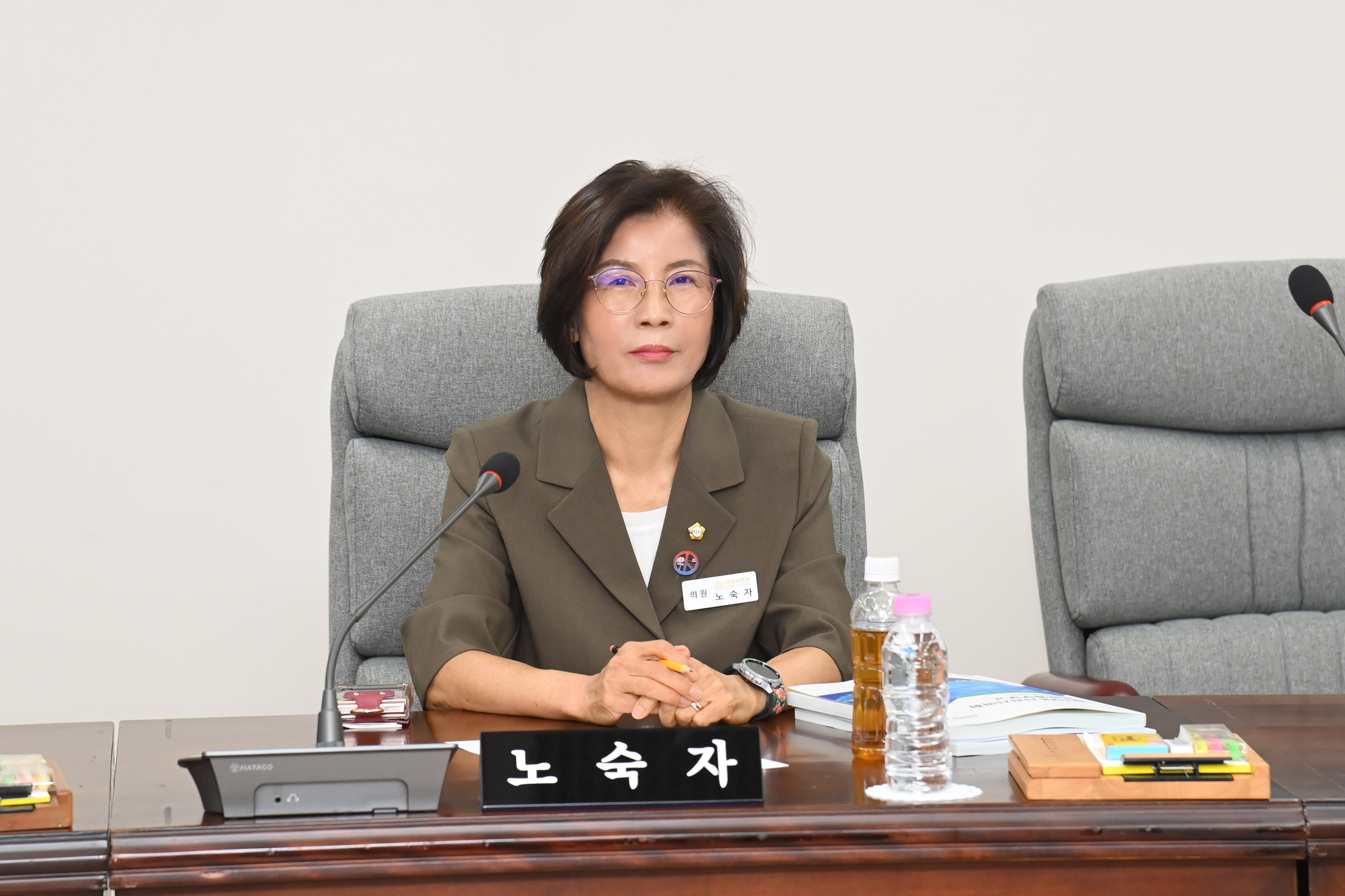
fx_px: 4483
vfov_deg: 11.4
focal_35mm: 120
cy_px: 448
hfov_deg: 17.1
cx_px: 672
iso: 2500
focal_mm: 120
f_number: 6.3
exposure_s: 1/250
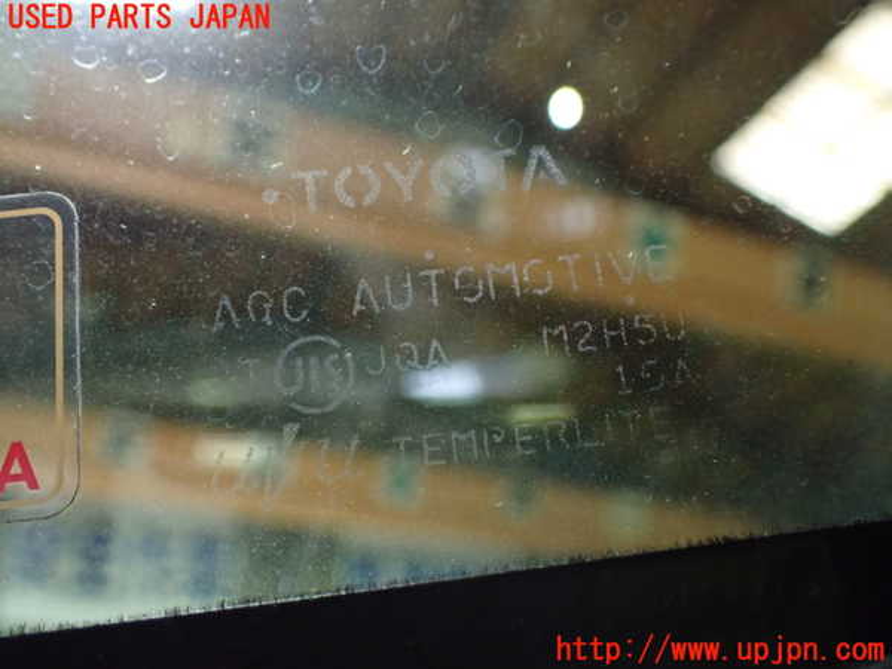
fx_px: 979
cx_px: 446
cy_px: 334
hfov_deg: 49.0
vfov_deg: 37.7
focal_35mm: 38
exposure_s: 1/50
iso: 800
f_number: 2.7
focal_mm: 6.83
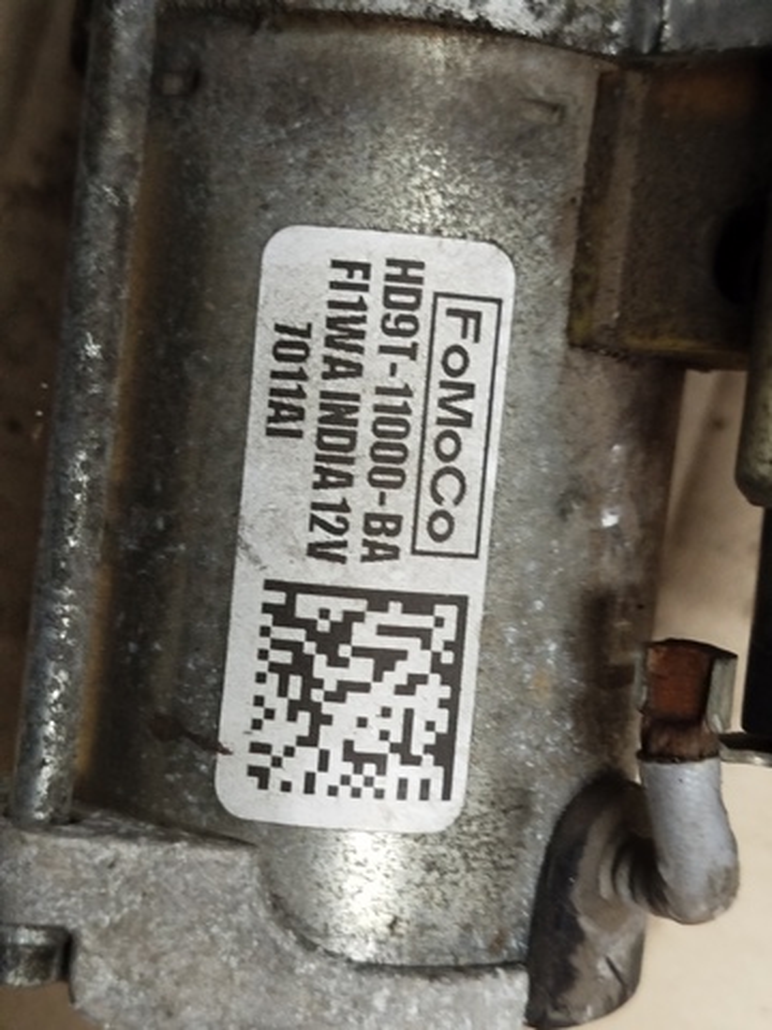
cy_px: 515
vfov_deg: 39.7
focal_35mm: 48
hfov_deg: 30.3
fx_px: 1427
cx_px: 386
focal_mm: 5.31
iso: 640
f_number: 1.7
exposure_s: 1/33
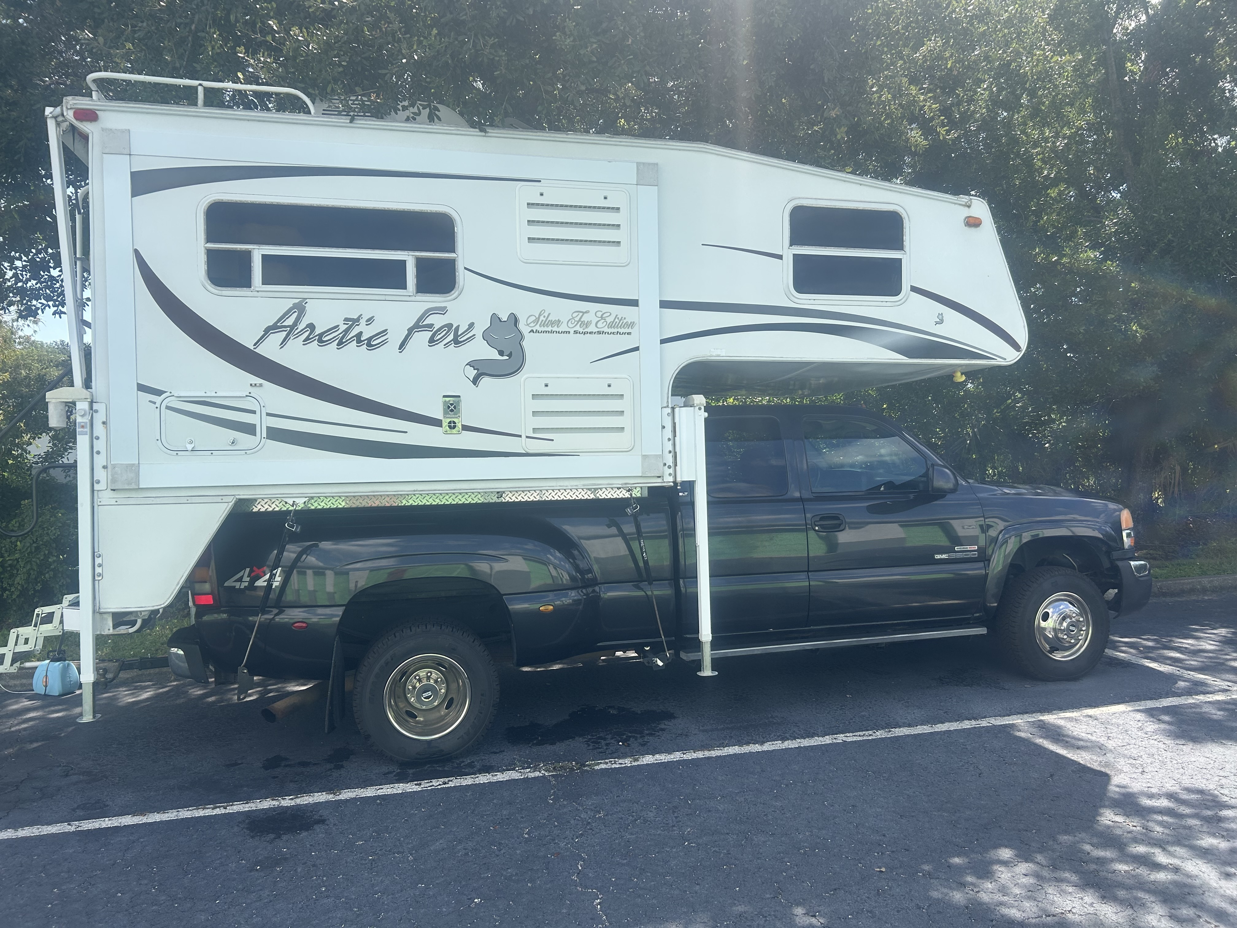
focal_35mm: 26
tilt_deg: -1.9
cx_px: 618
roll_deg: +3.4
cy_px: 464
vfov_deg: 53.1
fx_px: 929
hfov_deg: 67.3
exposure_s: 1/2252
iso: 50
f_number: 1.5
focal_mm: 5.7
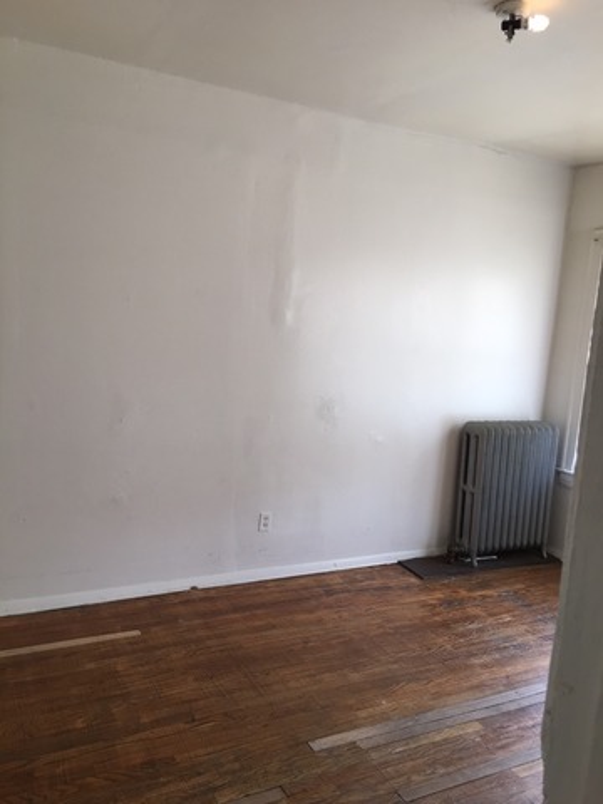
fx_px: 674
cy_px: 402
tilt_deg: -6.7
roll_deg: -4.9
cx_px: 302
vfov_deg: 61.7
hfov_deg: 48.2
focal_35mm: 29
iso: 40
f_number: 2.2
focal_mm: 4.15
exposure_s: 1/120
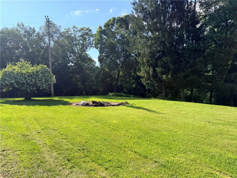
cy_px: 89
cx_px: 118
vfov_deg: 56.8
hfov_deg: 71.6
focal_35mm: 24
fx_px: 164
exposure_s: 1/1901
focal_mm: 6.76
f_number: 1.78
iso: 80
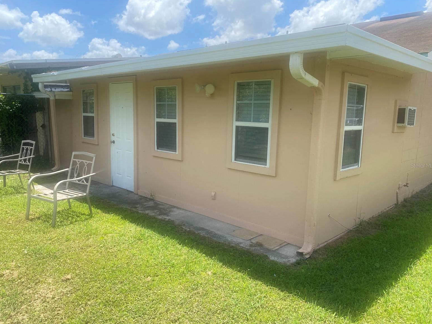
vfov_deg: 51.4
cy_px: 165
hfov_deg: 65.3
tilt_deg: -6.7
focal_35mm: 27
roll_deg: -2.9
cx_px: 213
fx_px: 337
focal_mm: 4.25
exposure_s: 1/1678
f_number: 1.8
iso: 32
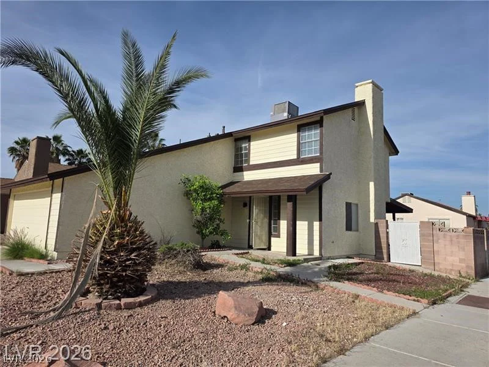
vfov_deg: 58.9
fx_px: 325
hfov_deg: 73.9
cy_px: 184
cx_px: 244
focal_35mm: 23
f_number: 1.7
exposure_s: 1/7944
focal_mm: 6.3
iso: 64
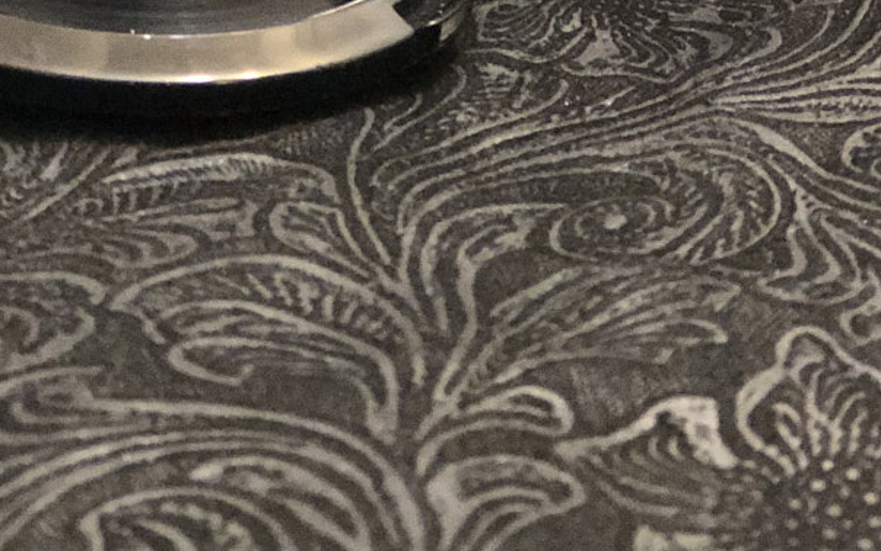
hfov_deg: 13.1
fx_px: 3843
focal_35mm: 160
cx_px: 381
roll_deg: -4.4
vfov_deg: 8.1
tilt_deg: -26.3
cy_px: -128
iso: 1250
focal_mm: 6.6
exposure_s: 1/60
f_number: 2.8
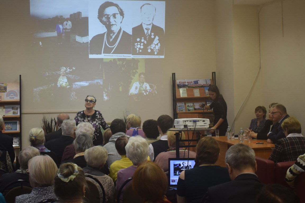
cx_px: 152
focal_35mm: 44
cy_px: 102
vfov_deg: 30.8
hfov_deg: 45.0
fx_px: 369
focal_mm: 29
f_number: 4.2
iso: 500
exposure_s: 1/60
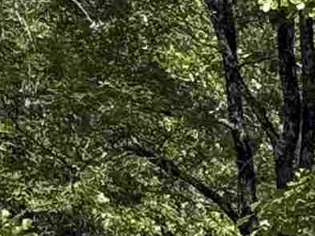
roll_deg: -1.4
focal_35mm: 376
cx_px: 848
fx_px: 3422
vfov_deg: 3.9
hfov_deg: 5.1
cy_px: 614
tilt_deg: -4.5
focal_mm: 6.76
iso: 64
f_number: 1.78
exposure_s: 1/2146
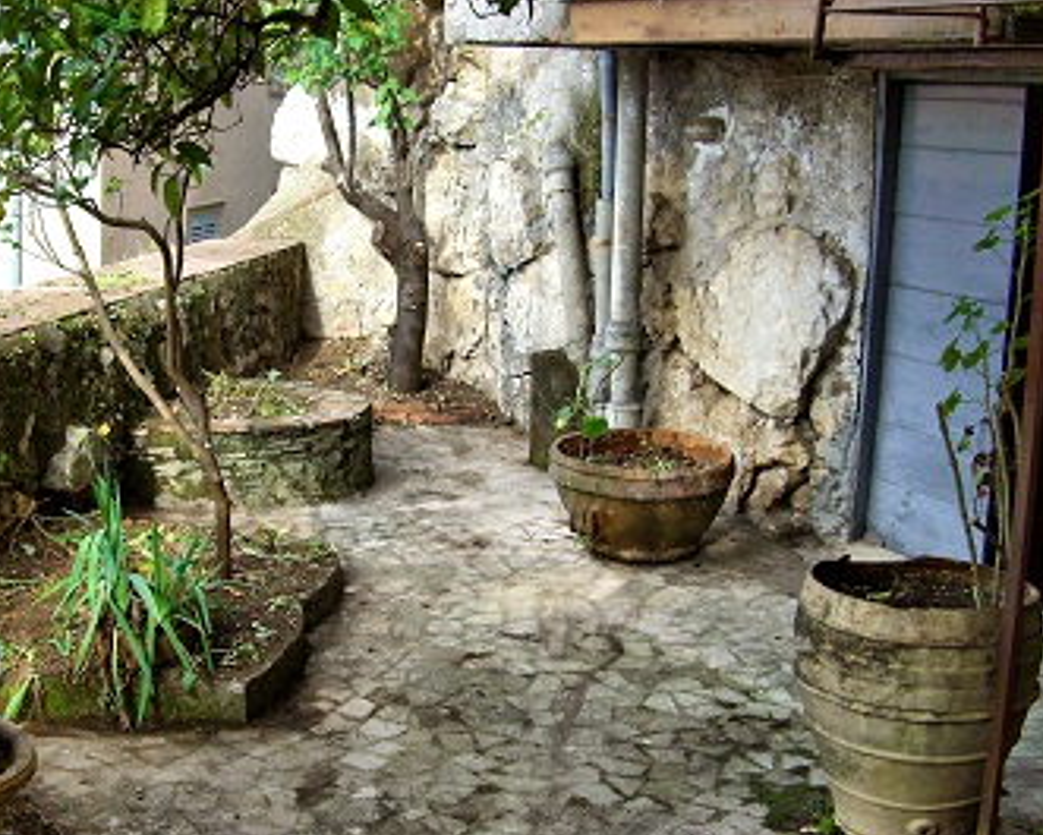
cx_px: 353
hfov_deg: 33.3
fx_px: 1729
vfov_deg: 27.1
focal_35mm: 56
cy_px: 452
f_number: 2.8
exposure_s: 1/320
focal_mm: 7.9
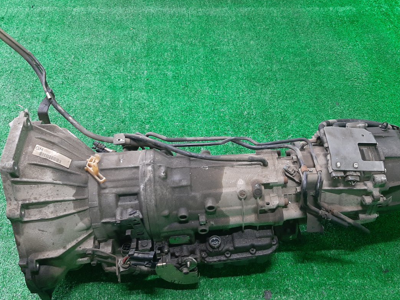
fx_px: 416
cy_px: 154
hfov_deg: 51.3
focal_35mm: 36
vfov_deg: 39.7
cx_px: 215
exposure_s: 1/50
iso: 182
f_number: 1.7
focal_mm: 3.93
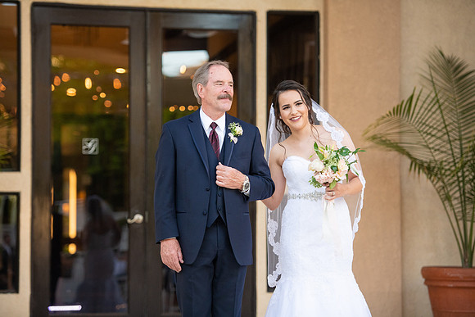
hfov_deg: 16.4
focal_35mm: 125
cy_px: 158
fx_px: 1650
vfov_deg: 11.0
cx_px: 238
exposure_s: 1/500
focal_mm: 125
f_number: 2.8
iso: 1000
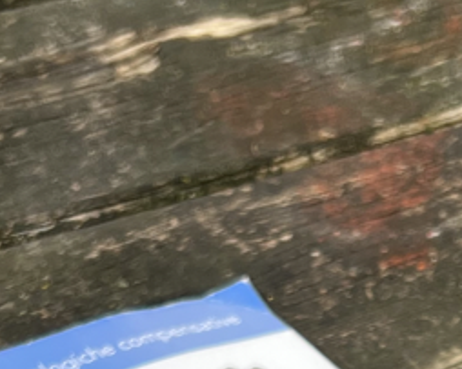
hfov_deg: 15.0
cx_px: 296
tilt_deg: -49.4
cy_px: 663
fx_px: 1750
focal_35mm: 128
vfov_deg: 11.2
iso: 50
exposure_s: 1/797
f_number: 1.5
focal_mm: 5.7
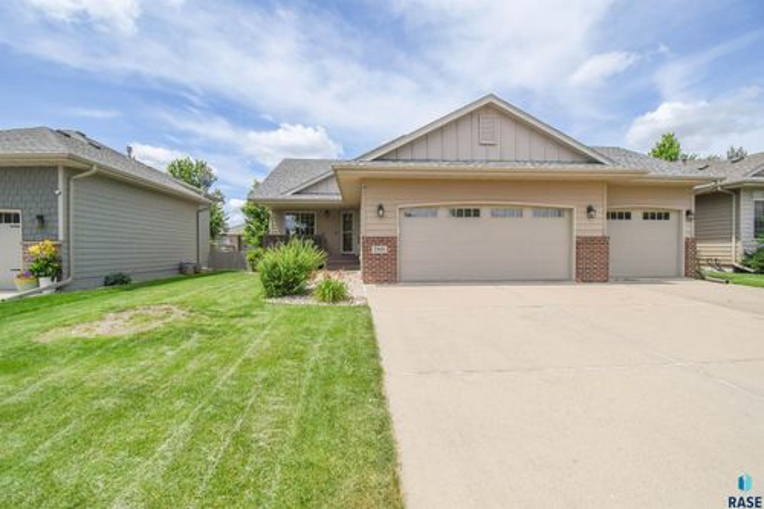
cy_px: 254
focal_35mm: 15
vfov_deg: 77.3
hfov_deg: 100.4
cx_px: 382
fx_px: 318
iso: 1250
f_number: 7.1
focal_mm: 10
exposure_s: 1/8000
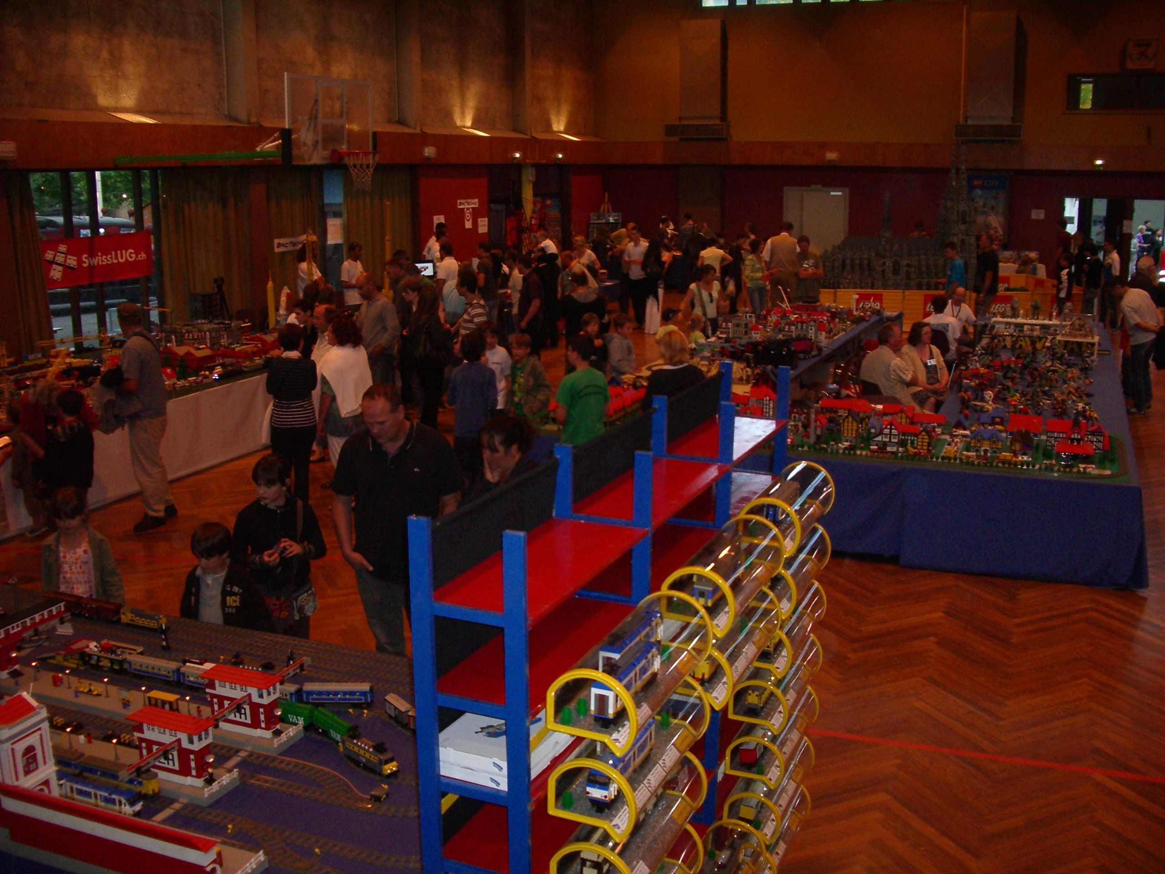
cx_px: 582
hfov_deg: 52.6
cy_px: 437
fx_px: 1178
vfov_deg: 40.7
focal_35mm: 35
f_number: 2.6
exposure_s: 1/60
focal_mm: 5.8
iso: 200
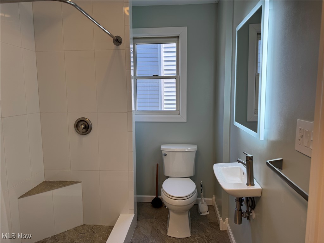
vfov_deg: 56.8
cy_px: 122
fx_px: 225
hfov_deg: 71.6
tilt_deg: -8.0
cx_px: 162
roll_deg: +0.1
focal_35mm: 24
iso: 64
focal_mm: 6.76
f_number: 1.78
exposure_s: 1/190
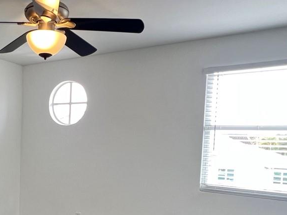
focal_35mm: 36
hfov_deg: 47.0
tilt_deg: -4.6
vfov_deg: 38.8
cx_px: 37
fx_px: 298
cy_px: 155
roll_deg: -1.6
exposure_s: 1/60
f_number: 1.8
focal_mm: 1.57
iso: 160
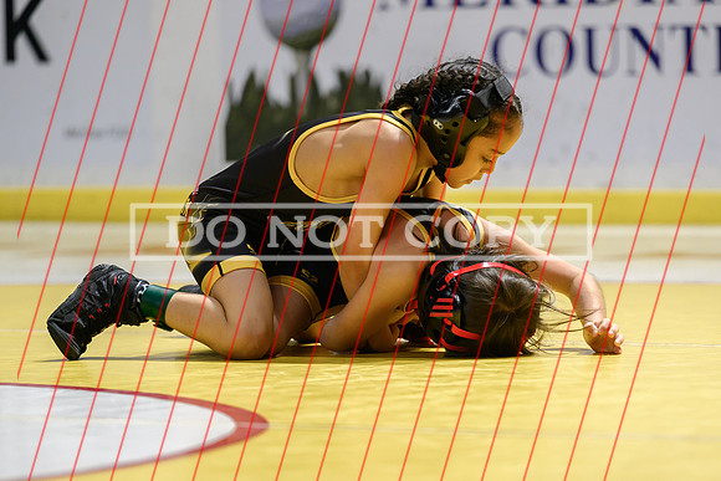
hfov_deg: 7.0
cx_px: 425
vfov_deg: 4.7
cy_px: 289
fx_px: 5900
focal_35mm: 295
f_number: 2.8
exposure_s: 1/800
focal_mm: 200
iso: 2200
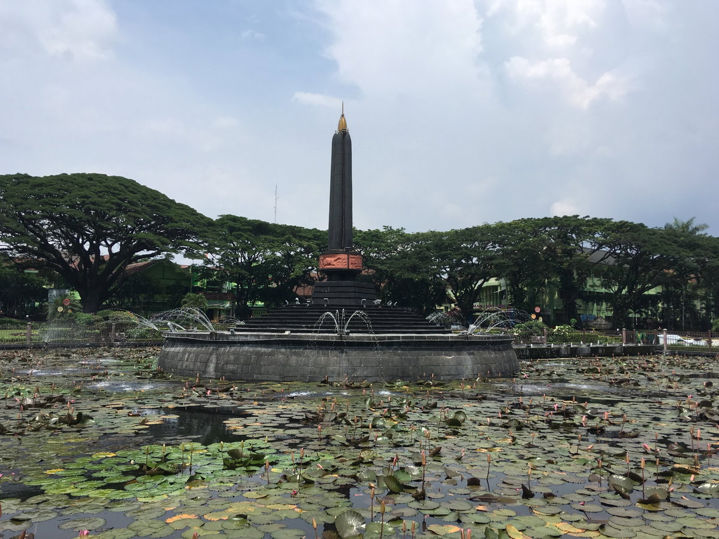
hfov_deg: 61.7
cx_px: 360
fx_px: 602
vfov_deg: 48.2
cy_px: 270
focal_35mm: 29
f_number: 2.2
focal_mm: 4.15
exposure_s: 1/2024
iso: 25
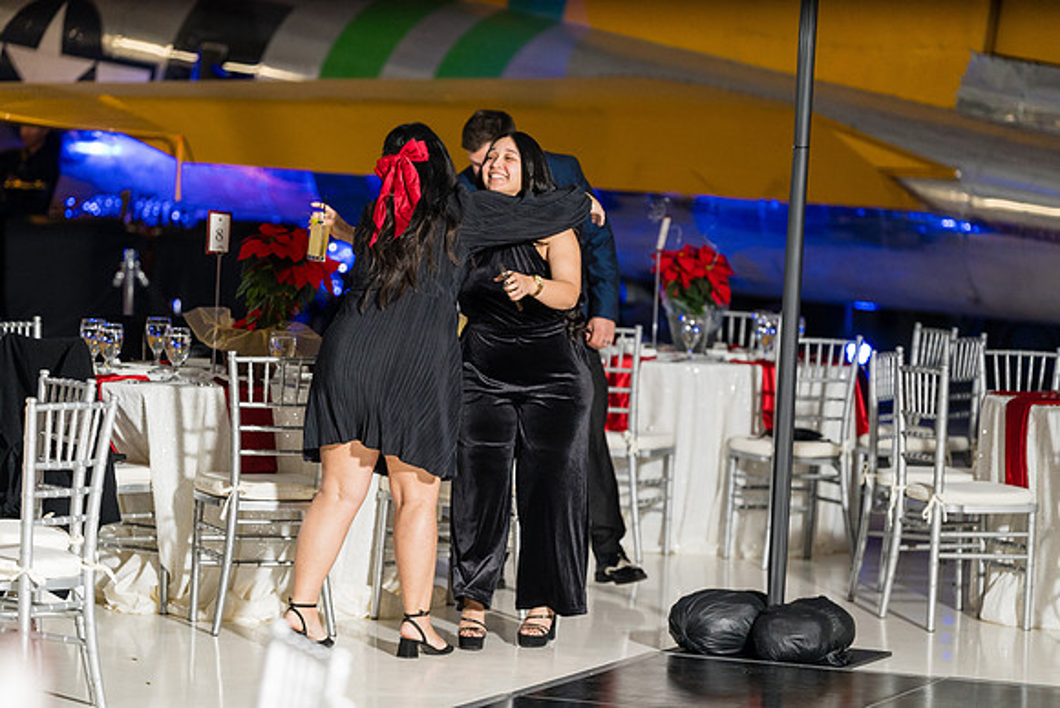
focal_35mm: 144
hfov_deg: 14.2
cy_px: 354
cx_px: 530
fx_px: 4241
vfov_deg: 9.5
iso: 2000
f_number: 2.8
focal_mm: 144
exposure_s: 1/250
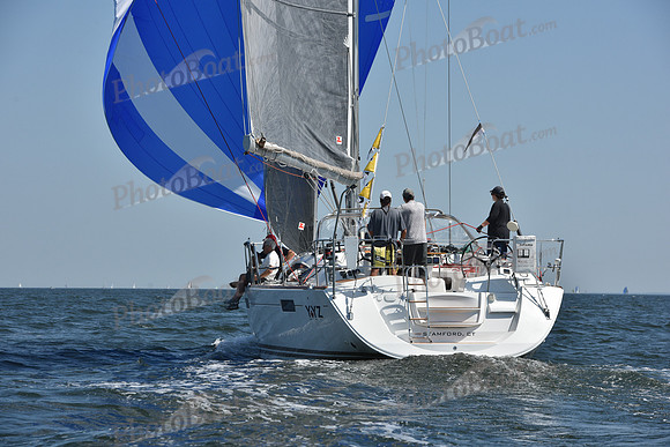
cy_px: 224
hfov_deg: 15.8
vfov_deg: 10.6
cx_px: 335
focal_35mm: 130
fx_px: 2420
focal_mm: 130
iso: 250
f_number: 9
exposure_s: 1/1250
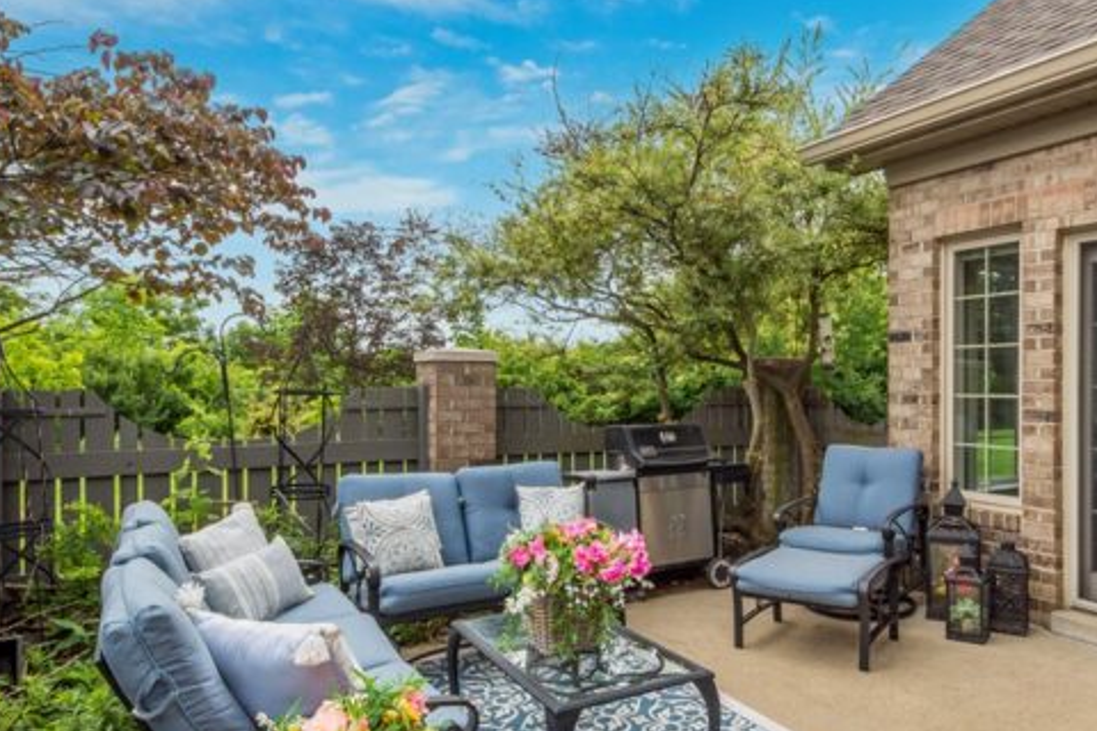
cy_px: 410
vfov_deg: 51.2
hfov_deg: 71.1
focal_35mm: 25
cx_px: 631
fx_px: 762
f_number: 8
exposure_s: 1/400
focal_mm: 10
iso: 100
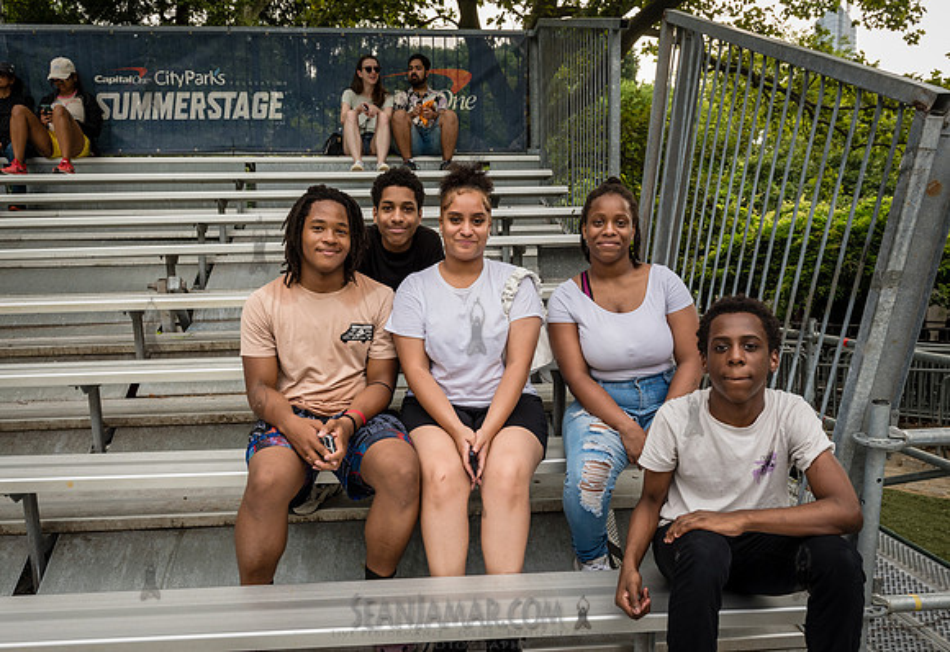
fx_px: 740
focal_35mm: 28
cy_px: 360
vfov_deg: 47.5
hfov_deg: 65.4
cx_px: 450
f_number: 7.1
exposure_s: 1/250
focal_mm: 24
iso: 500
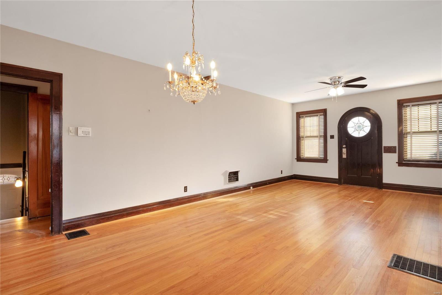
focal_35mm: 18
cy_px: 148
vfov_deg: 67.4
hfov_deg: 90.0
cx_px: 221
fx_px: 221
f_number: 10
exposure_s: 1/8
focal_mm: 9
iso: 640
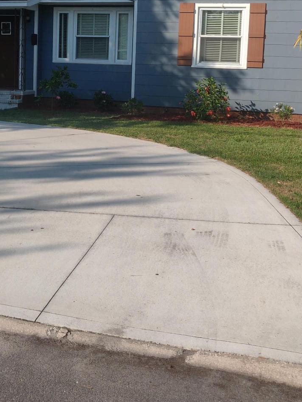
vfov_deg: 35.8
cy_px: 136
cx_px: 94
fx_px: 616
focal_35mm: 53
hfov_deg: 27.3
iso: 100
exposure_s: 1/1149
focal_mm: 4.25
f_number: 1.7
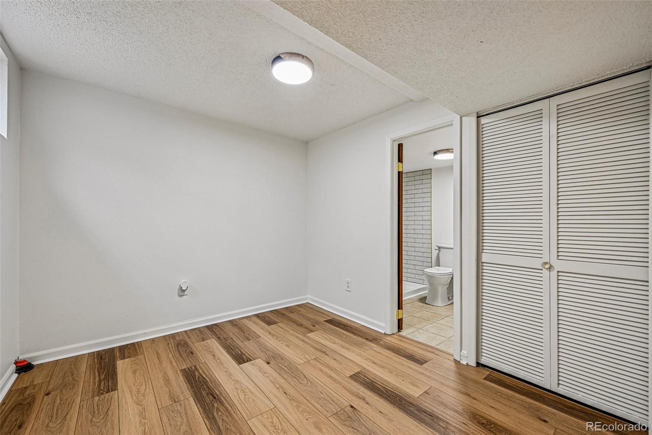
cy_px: 218
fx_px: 253
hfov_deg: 104.3
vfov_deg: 81.2
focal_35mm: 14
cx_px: 326
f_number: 8
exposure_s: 1/15
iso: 320
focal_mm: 14
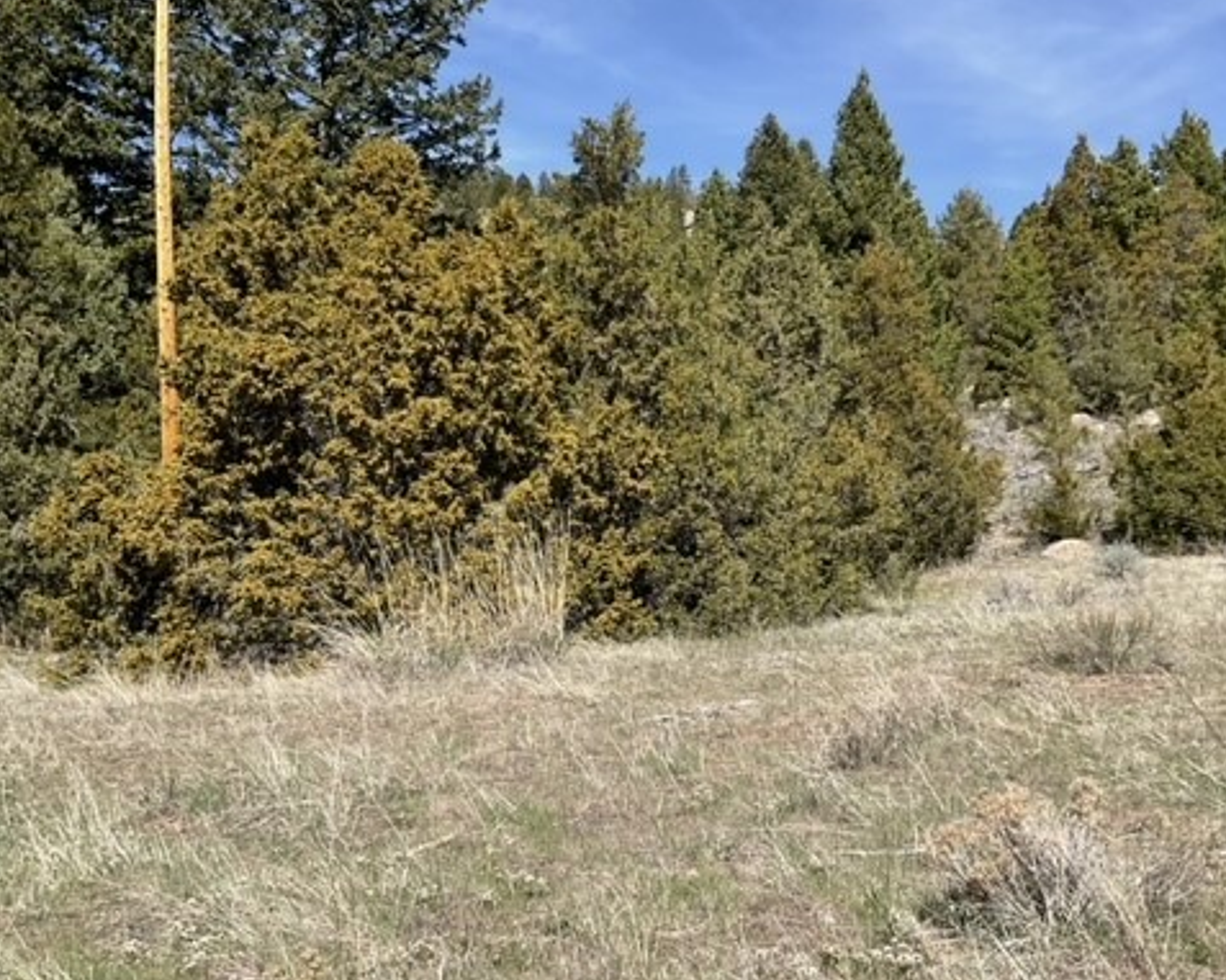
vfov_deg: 39.0
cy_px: 558
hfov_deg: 48.0
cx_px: 614
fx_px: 1378
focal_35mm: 38
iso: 16
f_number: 1.8
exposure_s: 1/1577
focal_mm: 3
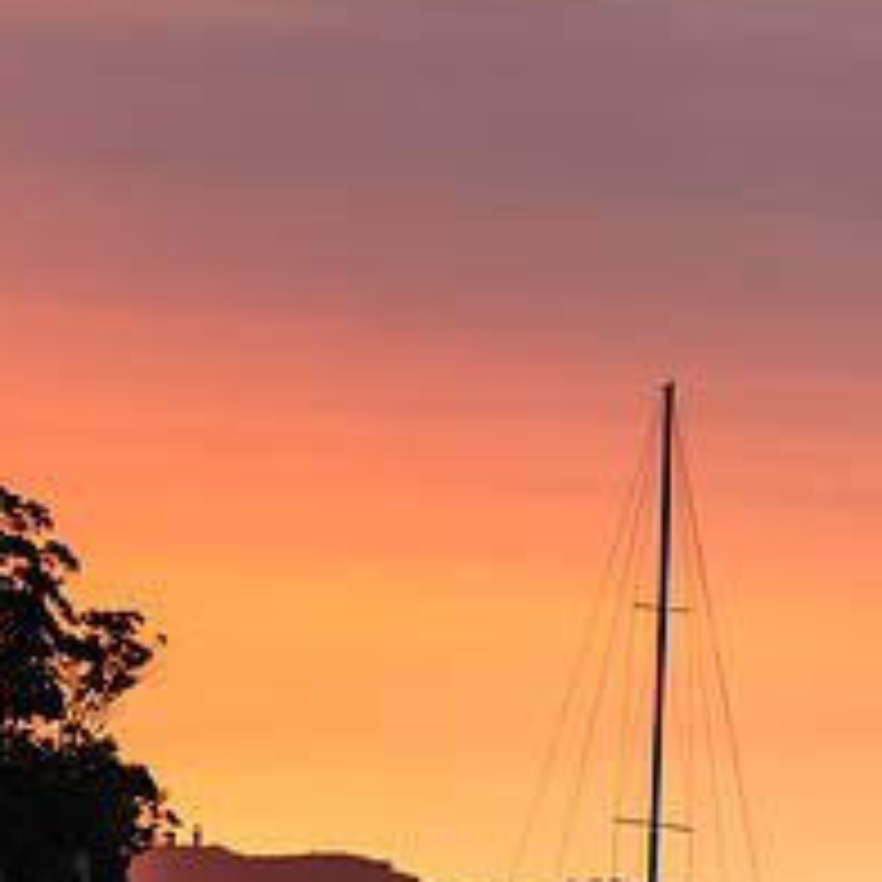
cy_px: 695
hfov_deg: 5.7
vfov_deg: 5.7
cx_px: -112
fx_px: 8879
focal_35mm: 308
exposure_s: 1/30
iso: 400
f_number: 4.5
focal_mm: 120
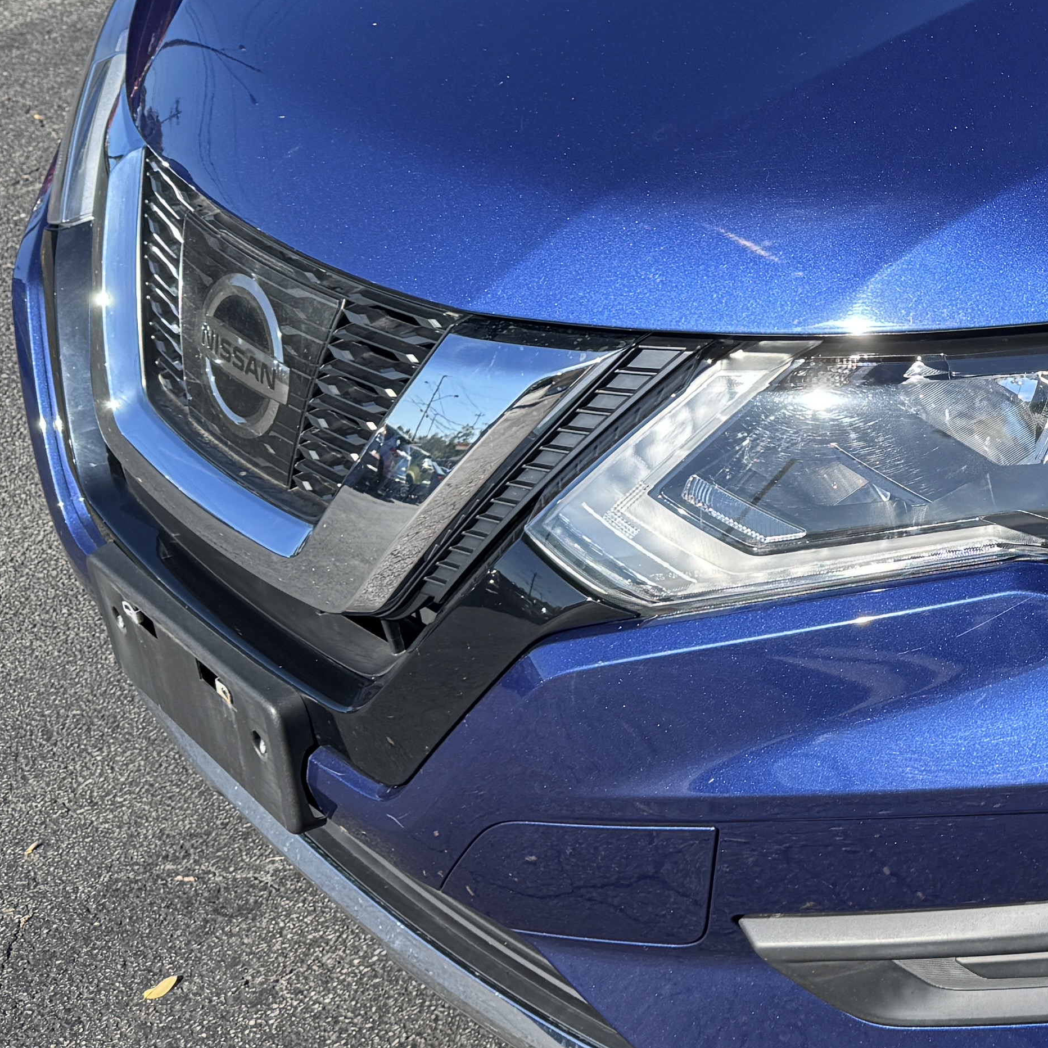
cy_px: 159
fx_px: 2226
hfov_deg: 23.7
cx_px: 1321
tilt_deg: -23.9
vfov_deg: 25.9
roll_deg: -1.5
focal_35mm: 65
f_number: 1.78
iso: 80
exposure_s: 1/1395
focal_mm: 6.76
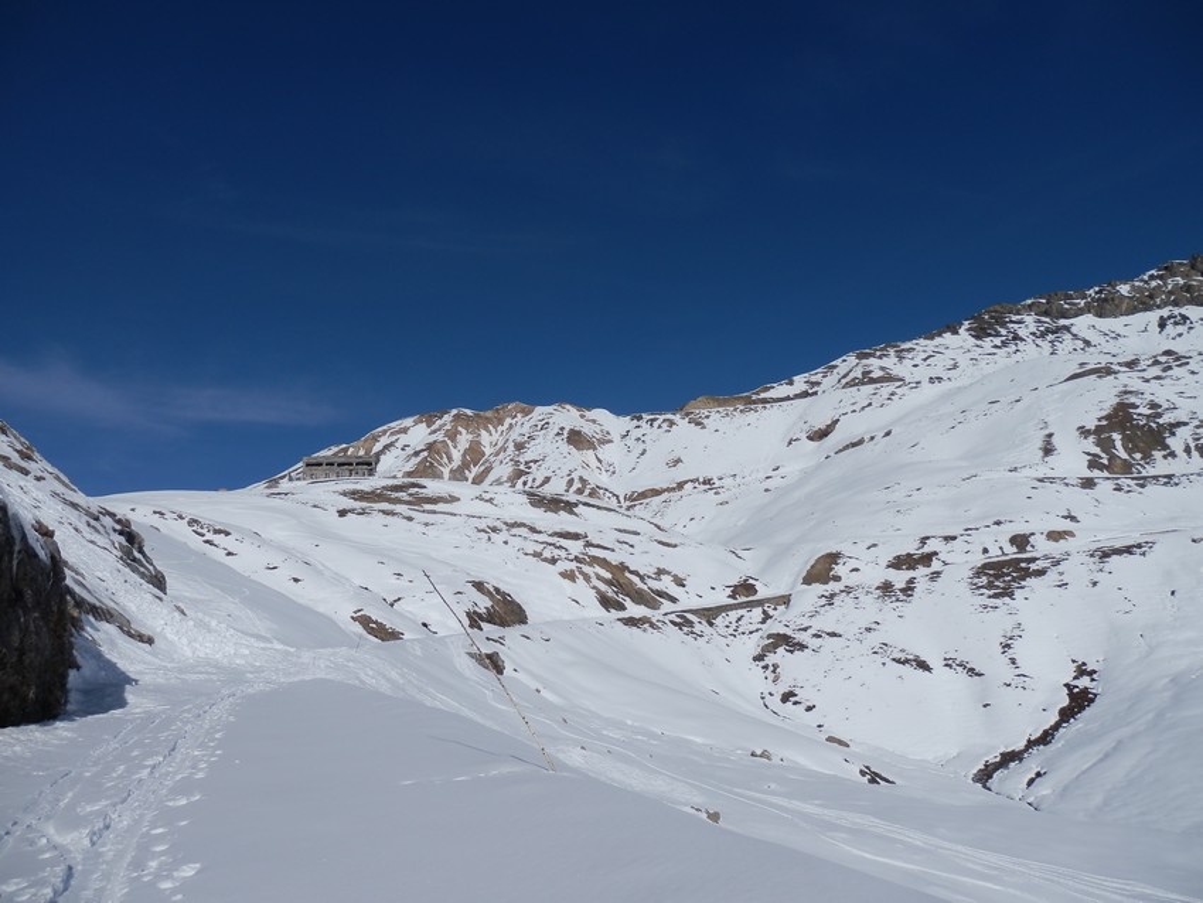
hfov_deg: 69.4
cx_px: 602
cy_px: 452
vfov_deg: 54.9
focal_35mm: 25
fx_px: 869
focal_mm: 4.5
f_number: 8.7
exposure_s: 1/500
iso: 80
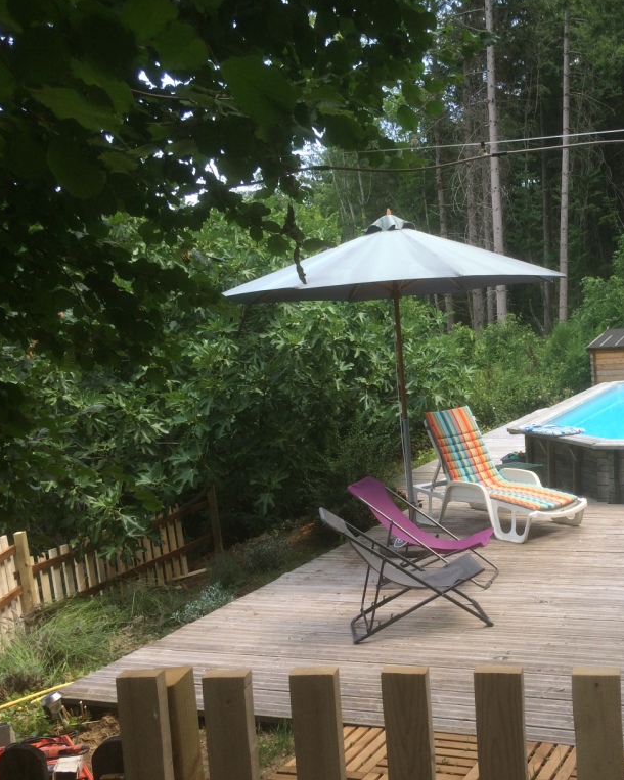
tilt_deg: -5.8
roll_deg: +3.4
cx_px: 475
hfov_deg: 38.1
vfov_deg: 47.9
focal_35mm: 38
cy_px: 388
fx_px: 878
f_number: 2.2
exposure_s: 1/354
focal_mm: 4.15
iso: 32
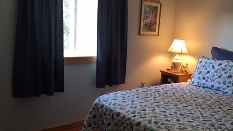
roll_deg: -4.0
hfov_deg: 52.7
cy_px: 71
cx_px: 127
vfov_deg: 31.2
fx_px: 235
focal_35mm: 38
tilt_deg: -11.2
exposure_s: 1/30
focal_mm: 4.15
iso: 50
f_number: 2.2
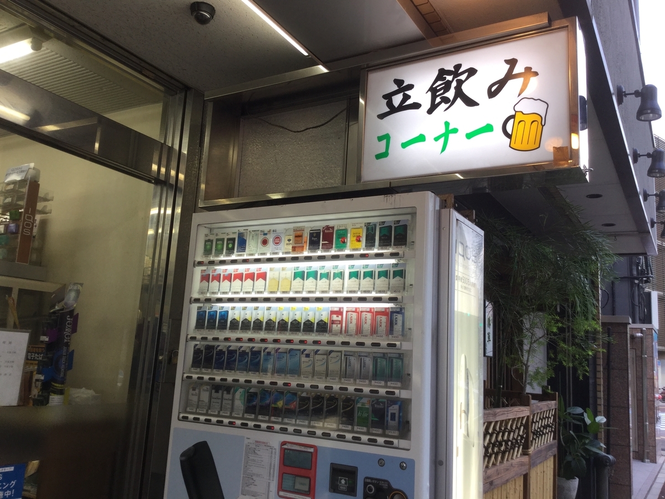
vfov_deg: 45.4
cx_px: 332
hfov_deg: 58.4
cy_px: 250
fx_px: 596
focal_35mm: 31
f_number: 2.4
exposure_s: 1/60
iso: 25
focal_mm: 3.3
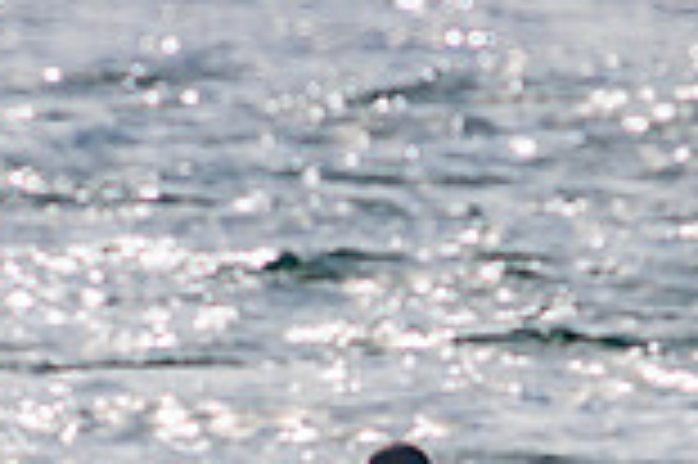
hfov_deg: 0.6
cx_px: 365
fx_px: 69280
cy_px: 579
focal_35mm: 3577
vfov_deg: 0.4
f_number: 11
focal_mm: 800
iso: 400
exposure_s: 1/2000
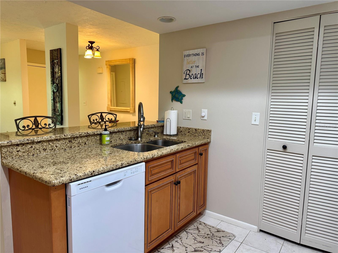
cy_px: 126
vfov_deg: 56.8
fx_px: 234
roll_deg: -1.7
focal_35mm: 24
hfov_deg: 71.6
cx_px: 169
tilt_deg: -6.9
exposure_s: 1/60
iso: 160
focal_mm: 6.76
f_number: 1.78
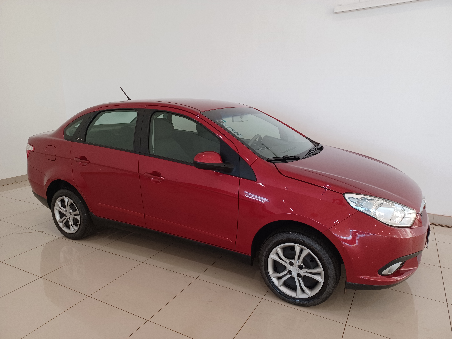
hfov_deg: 69.4
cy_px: 170
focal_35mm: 25
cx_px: 226
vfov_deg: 54.9
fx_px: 326
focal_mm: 4.6
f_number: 1.8
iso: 125
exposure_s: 1/60
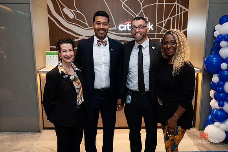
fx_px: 204
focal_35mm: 32
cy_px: 76
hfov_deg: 58.3
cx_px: 114
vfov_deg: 40.7
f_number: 3.5
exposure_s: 1/160
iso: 640
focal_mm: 31.5
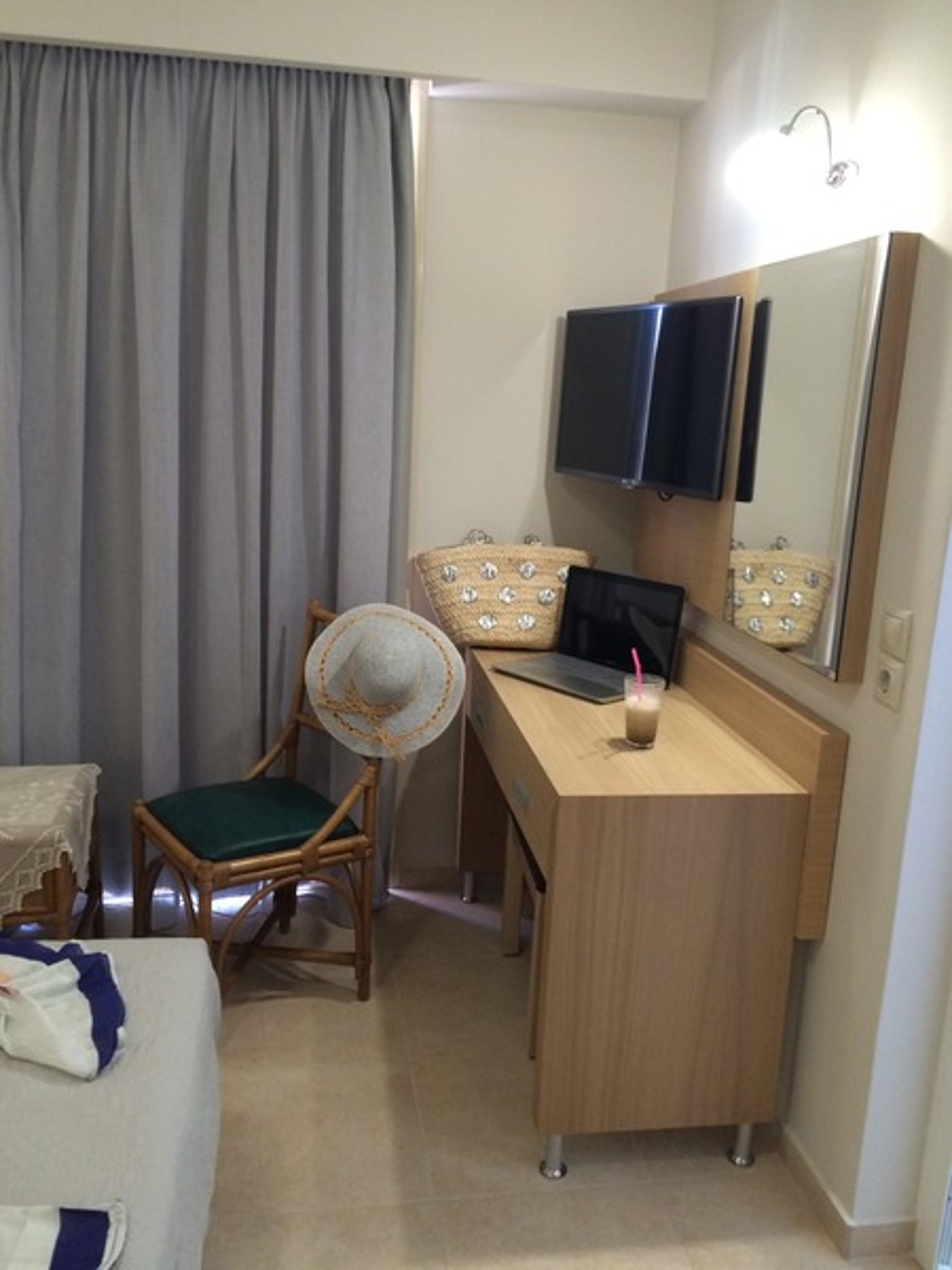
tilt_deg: -12.6
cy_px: 635
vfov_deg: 61.7
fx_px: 1063
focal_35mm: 29
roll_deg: -1.6
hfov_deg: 48.2
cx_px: 476
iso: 250
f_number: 2.2
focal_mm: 4.15
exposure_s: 1/30
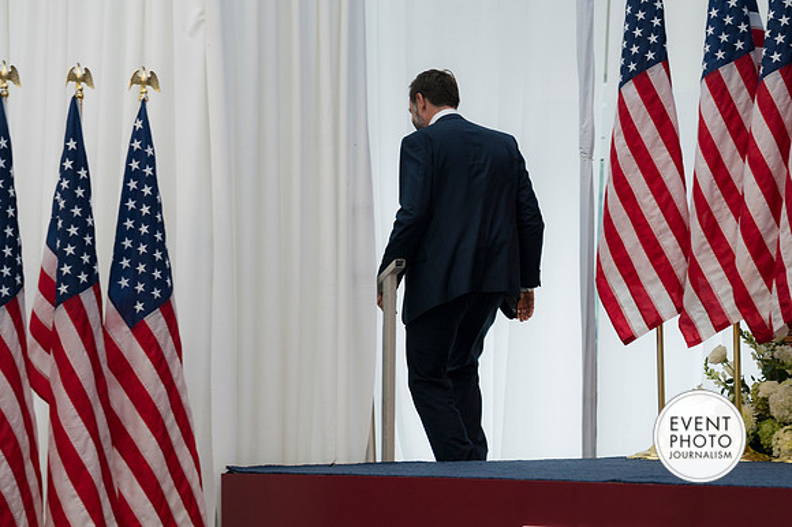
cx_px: 396
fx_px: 3518
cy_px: 264
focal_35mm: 160
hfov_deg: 12.8
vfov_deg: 8.6
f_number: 4
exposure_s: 1/160
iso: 125
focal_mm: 107
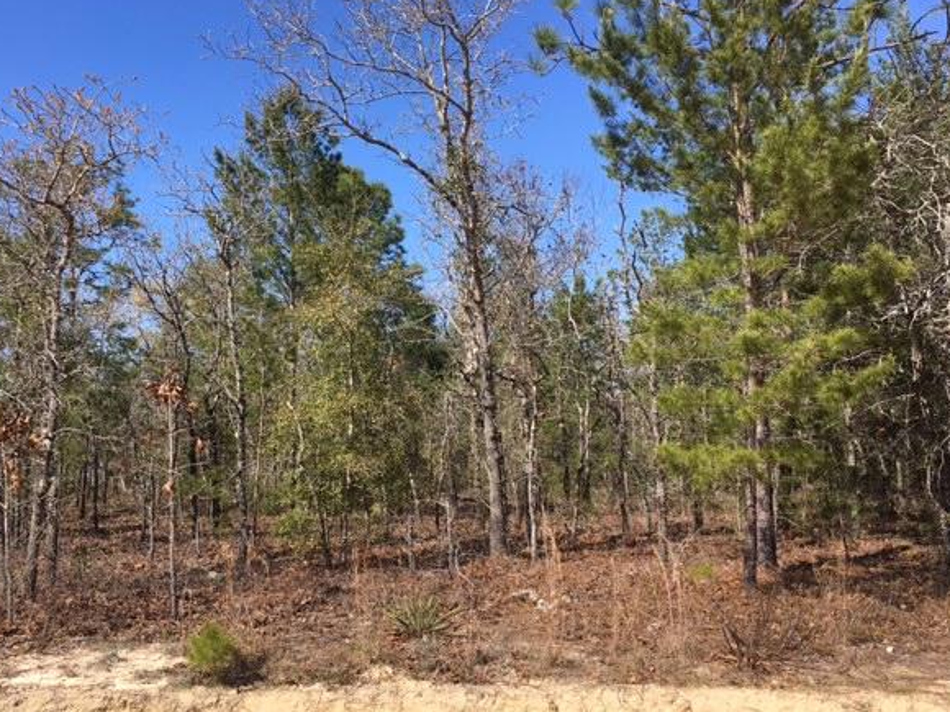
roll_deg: +1.1
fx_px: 878
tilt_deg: +3.9
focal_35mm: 32
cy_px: 375
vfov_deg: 44.1
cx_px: 449
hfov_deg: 56.8
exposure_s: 1/1083
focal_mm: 4.15
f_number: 2.2
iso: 25
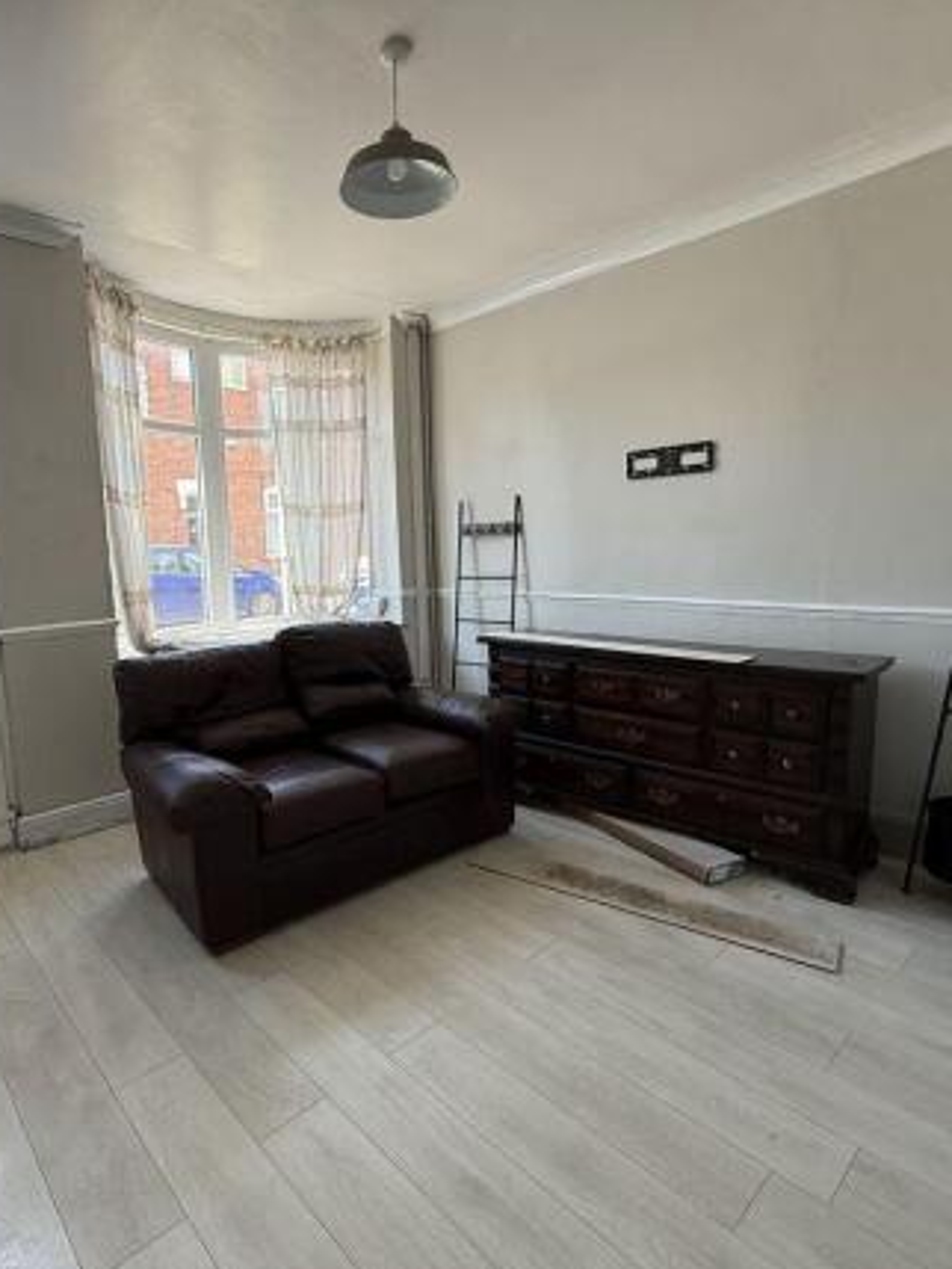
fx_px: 696
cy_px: 634
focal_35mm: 19
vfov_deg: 84.6
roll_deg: +1.7
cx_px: 395
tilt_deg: -7.4
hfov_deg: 68.2
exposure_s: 1/99
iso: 100
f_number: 2.2
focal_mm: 2.22
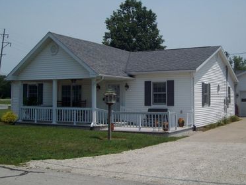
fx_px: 334
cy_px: 67
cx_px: 154
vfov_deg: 30.7
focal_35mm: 47
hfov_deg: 40.2
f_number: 7.2
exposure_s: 1/512
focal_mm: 5.8
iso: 80
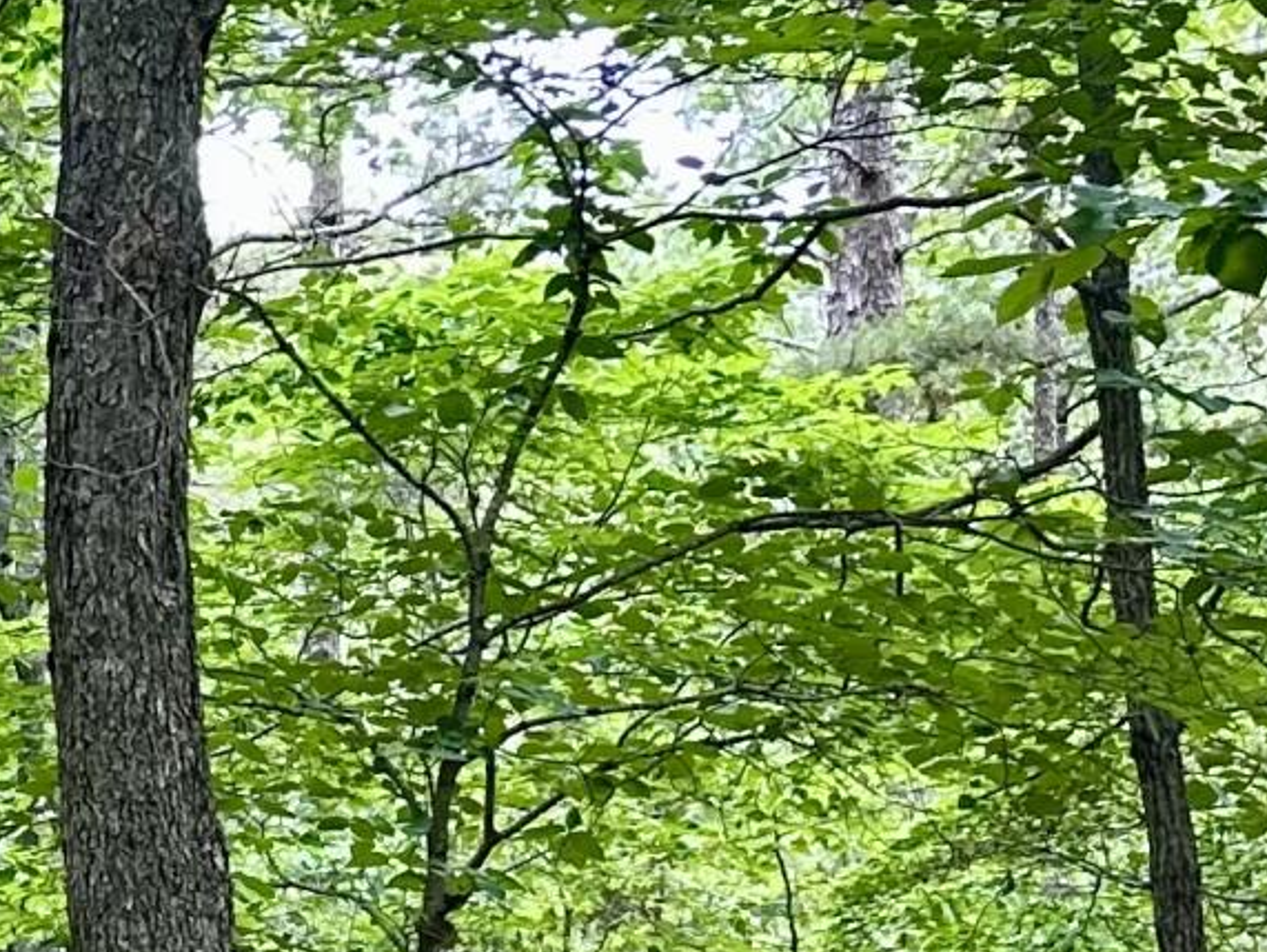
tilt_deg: +2.8
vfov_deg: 11.7
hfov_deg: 13.6
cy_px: 916
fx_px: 4615
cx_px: -1165
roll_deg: +1.2
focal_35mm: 126
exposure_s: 1/121
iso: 80
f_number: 1.78
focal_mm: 6.86
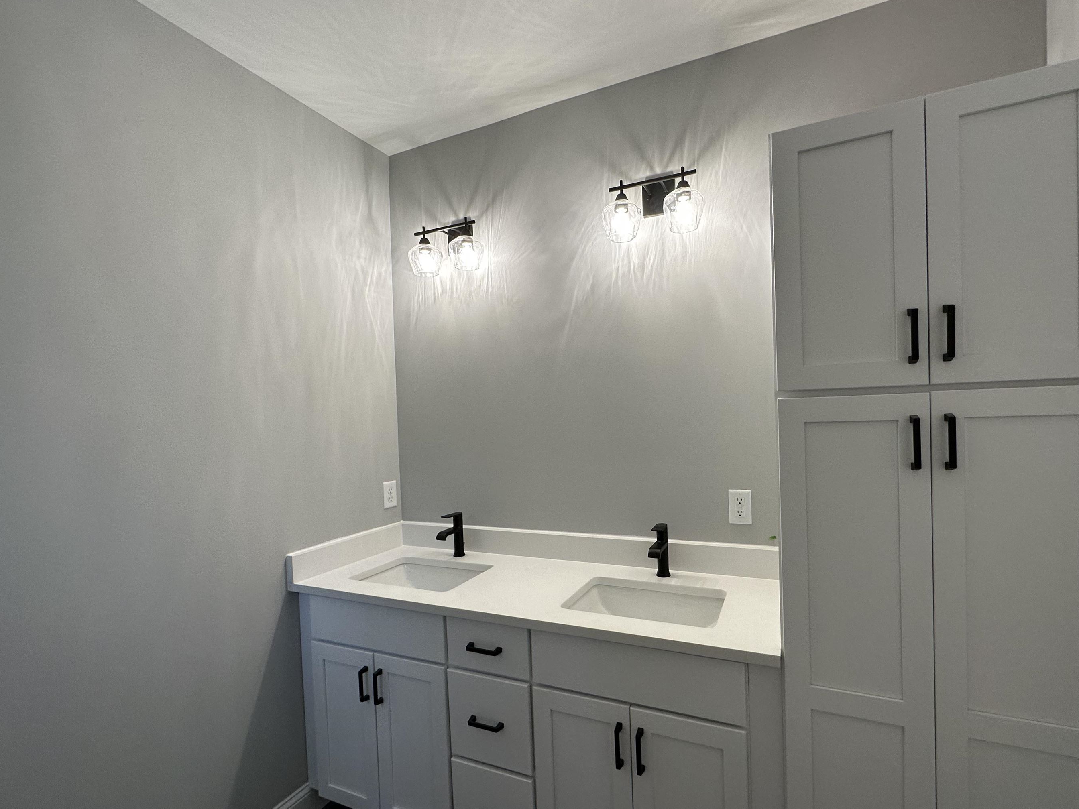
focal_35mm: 16
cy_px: 426
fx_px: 499
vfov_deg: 78.0
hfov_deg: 94.3
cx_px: 583
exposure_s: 1/120
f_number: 2.2
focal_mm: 2.22
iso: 100
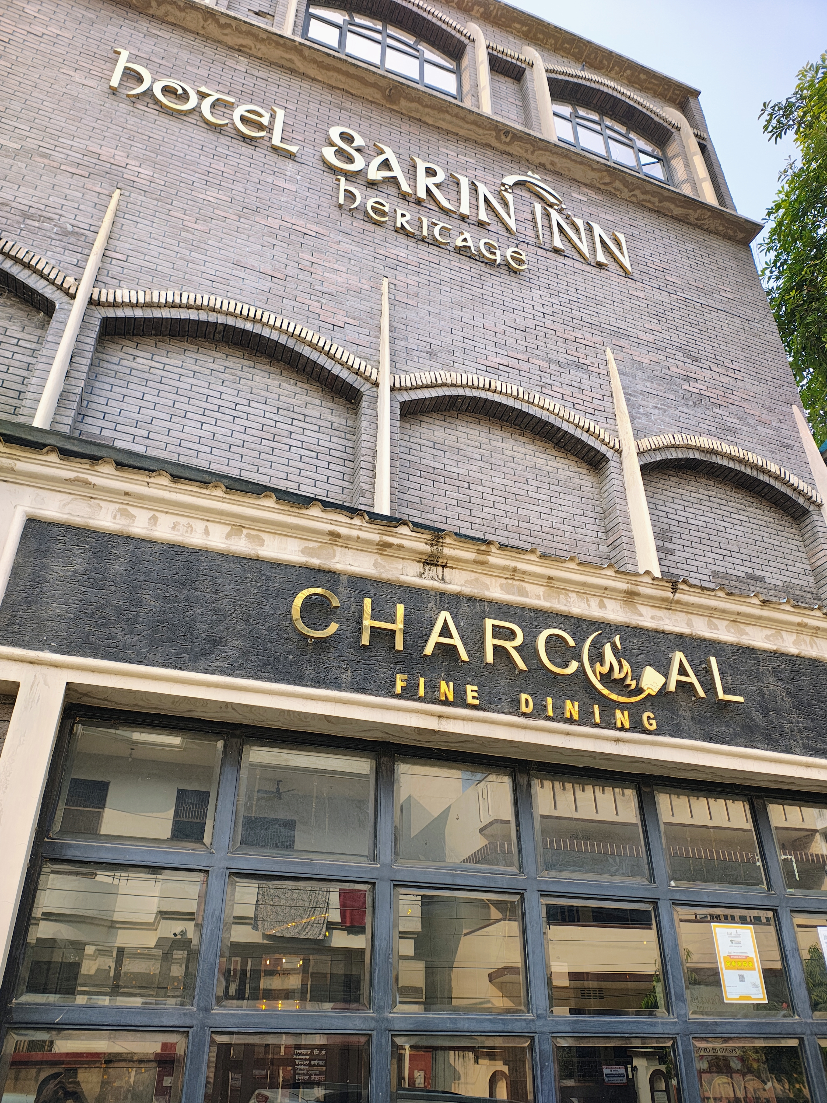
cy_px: 552
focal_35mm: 25
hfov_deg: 54.9
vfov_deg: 69.4
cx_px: 414
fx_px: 796
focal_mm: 5.89
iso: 100
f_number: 1.4
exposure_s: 1/205
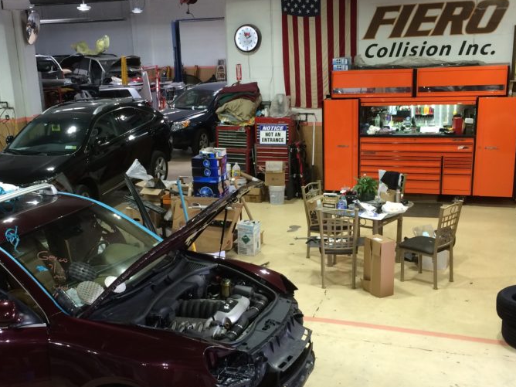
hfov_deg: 41.1
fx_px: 686
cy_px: 226
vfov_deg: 31.5
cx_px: 212
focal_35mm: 46
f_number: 2.2
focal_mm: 4.12
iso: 80
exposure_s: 1/30
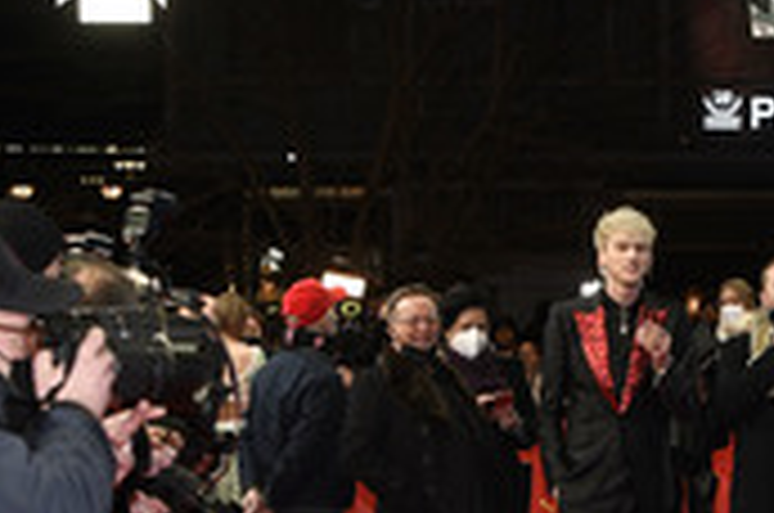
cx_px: 682
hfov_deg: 23.6
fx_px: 1803
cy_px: 616
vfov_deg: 15.6
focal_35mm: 84
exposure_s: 1/320
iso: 1000
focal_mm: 32
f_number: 4
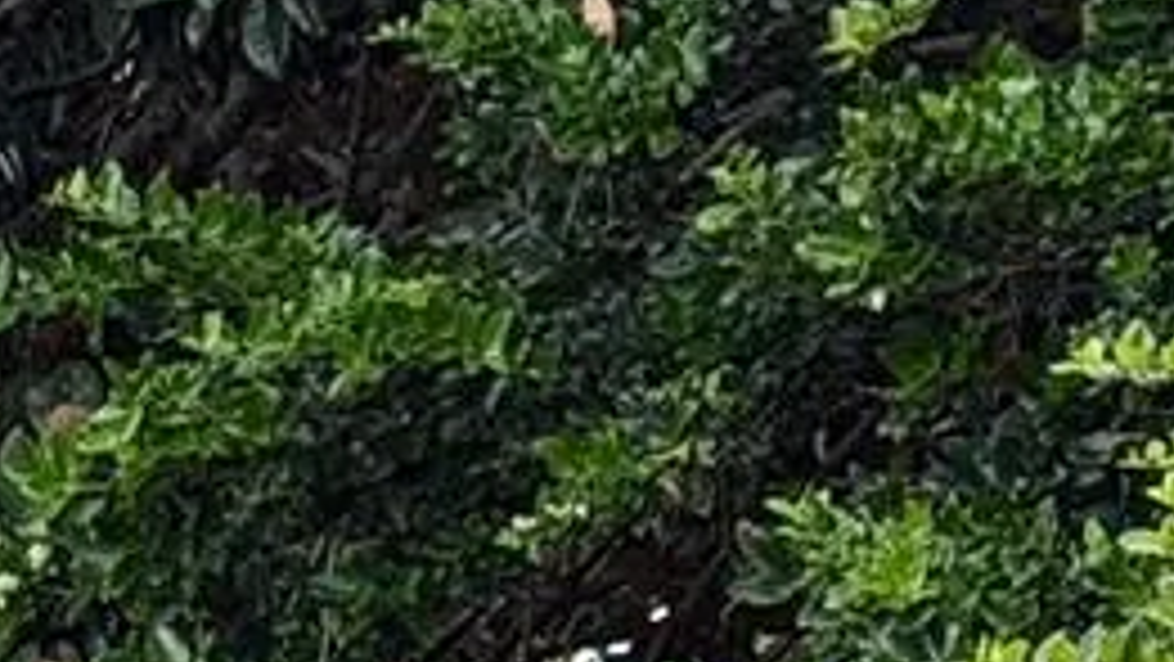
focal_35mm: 320
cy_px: 2243
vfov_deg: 3.7
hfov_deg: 6.3
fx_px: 9965
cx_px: -2200
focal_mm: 6.76
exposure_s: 1/480
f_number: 1.8
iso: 100
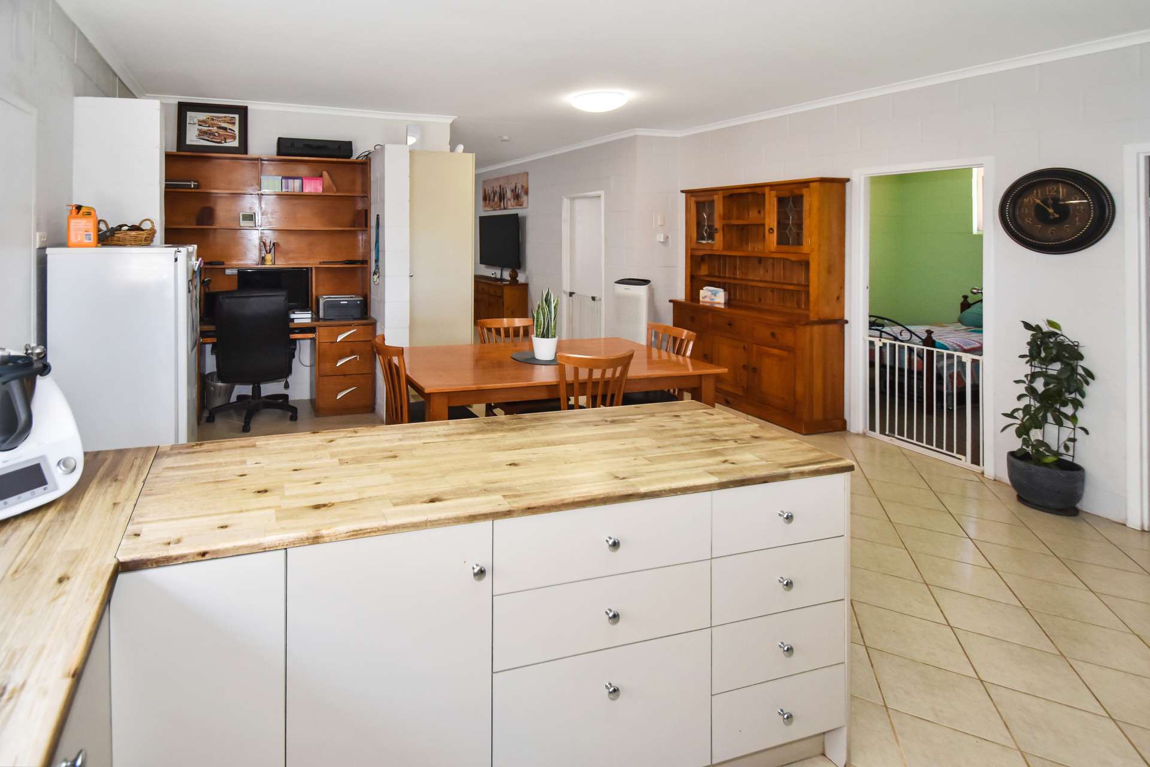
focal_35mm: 15
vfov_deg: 77.3
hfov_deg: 100.4
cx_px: 575
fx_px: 479
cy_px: 384
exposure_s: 1/160
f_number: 4.5
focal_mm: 10
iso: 800
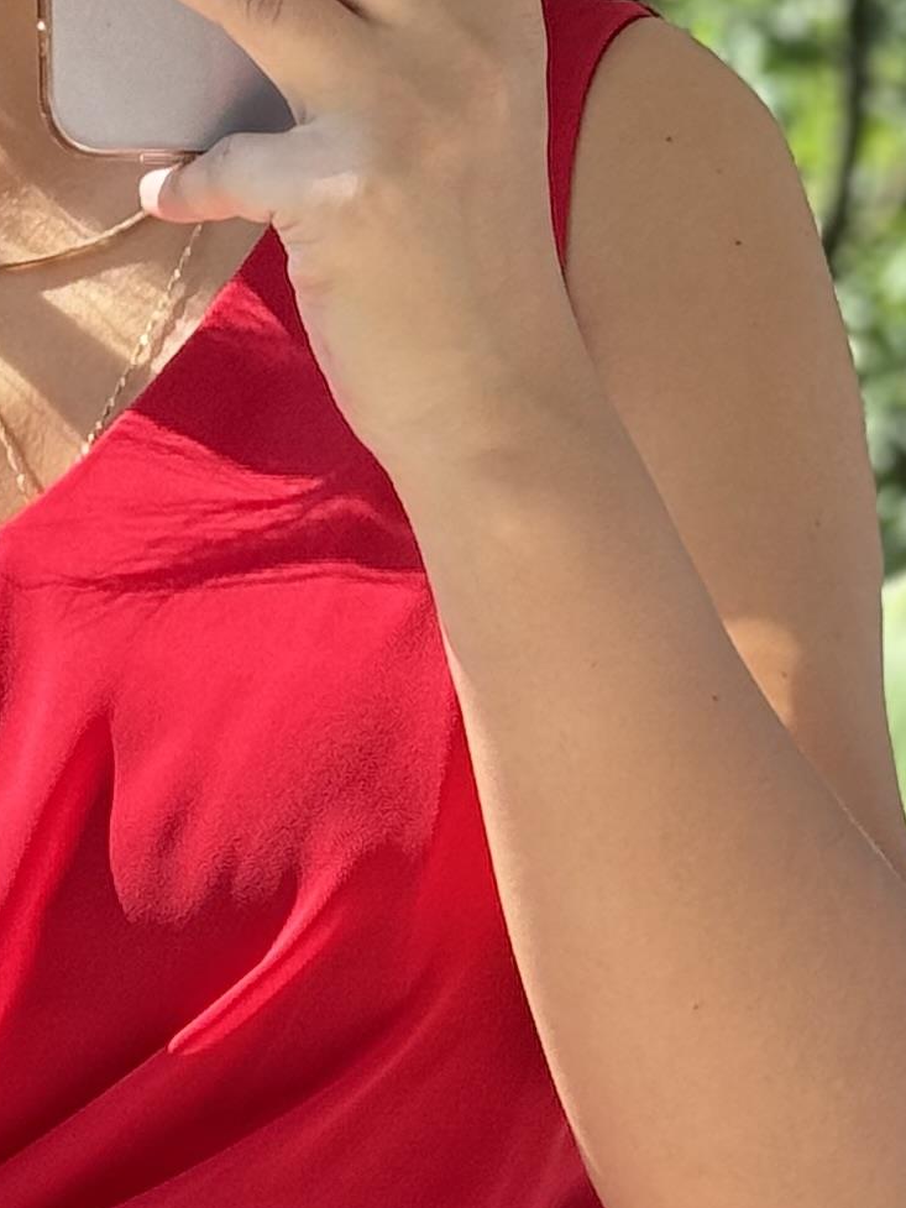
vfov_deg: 9.9
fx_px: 6908
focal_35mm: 198
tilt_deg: -19.4
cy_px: 1245
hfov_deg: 7.5
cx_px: 155
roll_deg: +2.1
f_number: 1.78
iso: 64
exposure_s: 1/256
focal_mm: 6.76
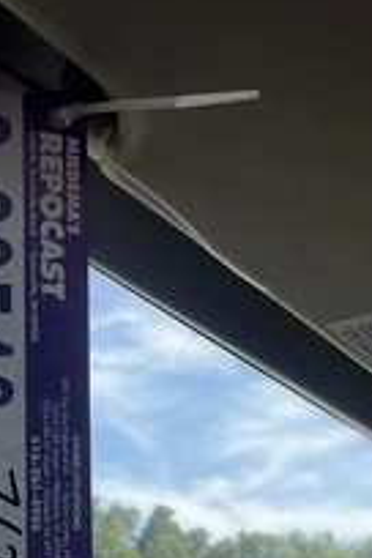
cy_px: 304
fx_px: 914
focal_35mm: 59
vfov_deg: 33.9
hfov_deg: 22.7
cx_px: 88
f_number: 1.8
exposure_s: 1/944
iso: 25
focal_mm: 3
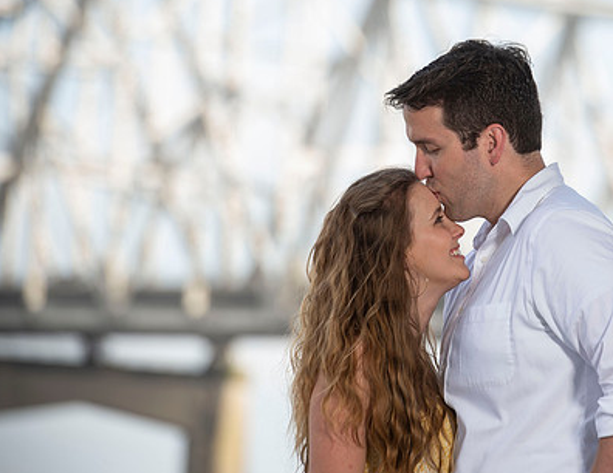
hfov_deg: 6.1
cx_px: 448
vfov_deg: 4.7
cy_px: 179
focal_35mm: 322
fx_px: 5765
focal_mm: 190
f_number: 4.5
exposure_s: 1/200
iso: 50
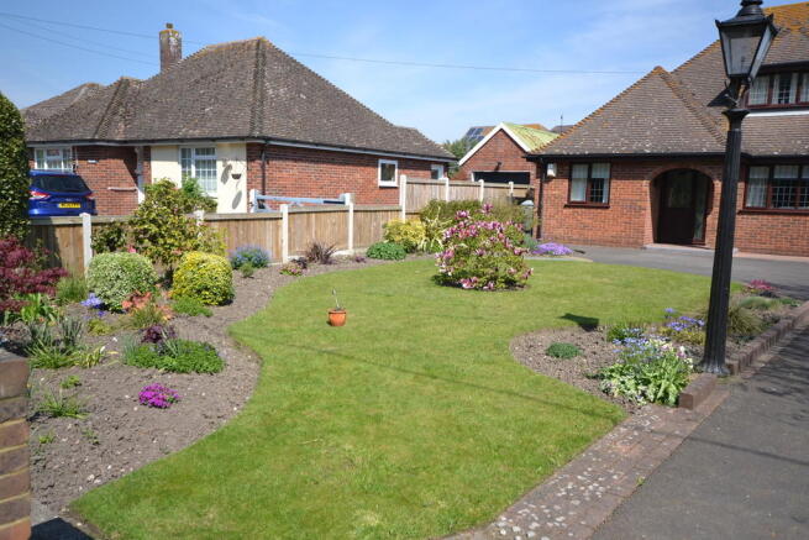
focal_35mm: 30
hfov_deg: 61.9
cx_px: 404
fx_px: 674
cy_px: 270
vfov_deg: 43.6
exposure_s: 1/200
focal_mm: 20
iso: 100
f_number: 7.1
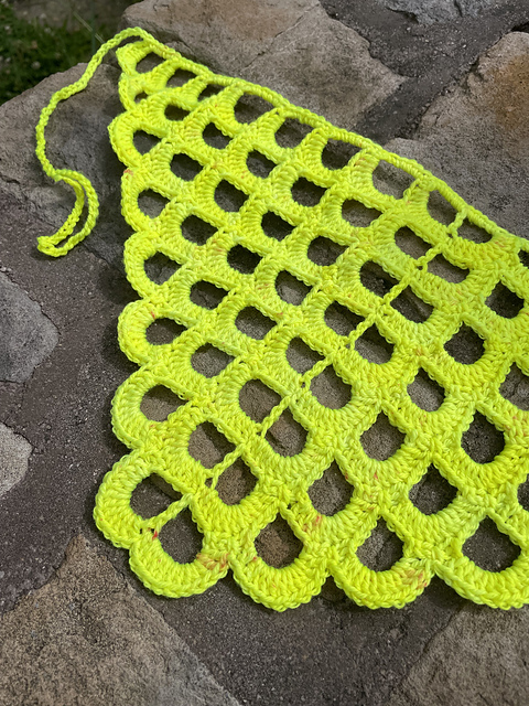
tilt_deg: -63.0
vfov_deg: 67.3
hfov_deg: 53.1
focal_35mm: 26
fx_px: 530
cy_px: 353
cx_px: 264
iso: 32
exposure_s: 1/8403
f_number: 1.6
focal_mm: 4.2
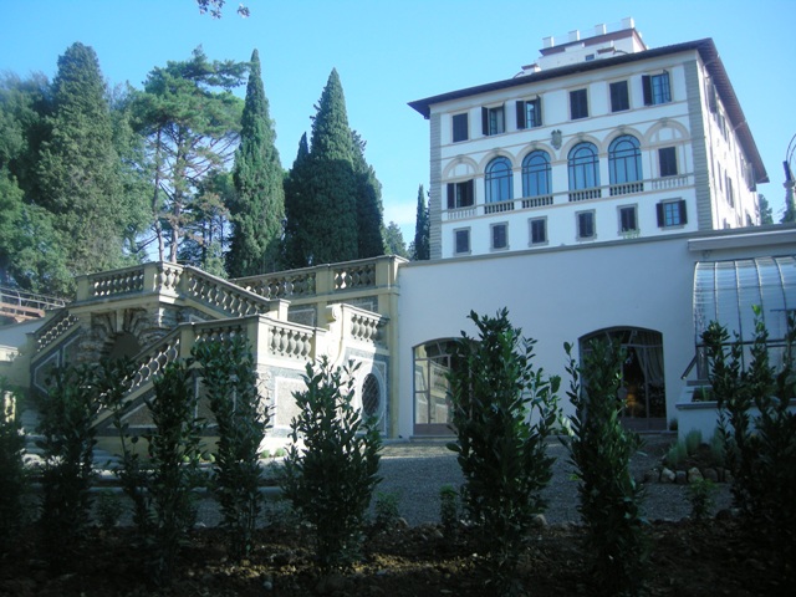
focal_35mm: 36
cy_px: 298
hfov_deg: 51.4
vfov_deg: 39.7
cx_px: 398
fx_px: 828
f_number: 2.7
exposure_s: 1/470
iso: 64
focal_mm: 7.5
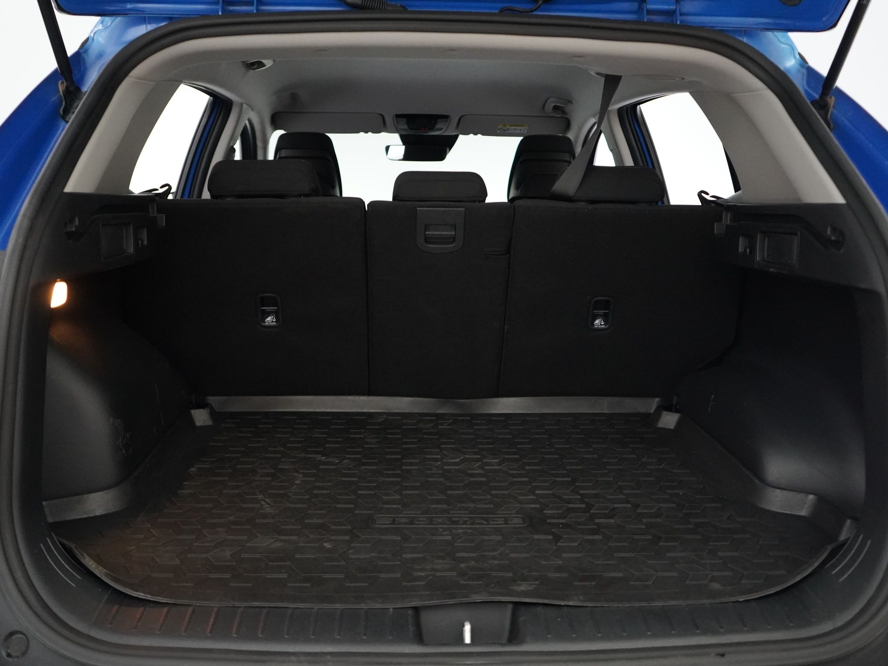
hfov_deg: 56.8
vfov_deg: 44.2
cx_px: 435
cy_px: 343
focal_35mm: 32
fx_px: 821
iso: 8000
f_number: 3.5
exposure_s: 1/160
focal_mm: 28
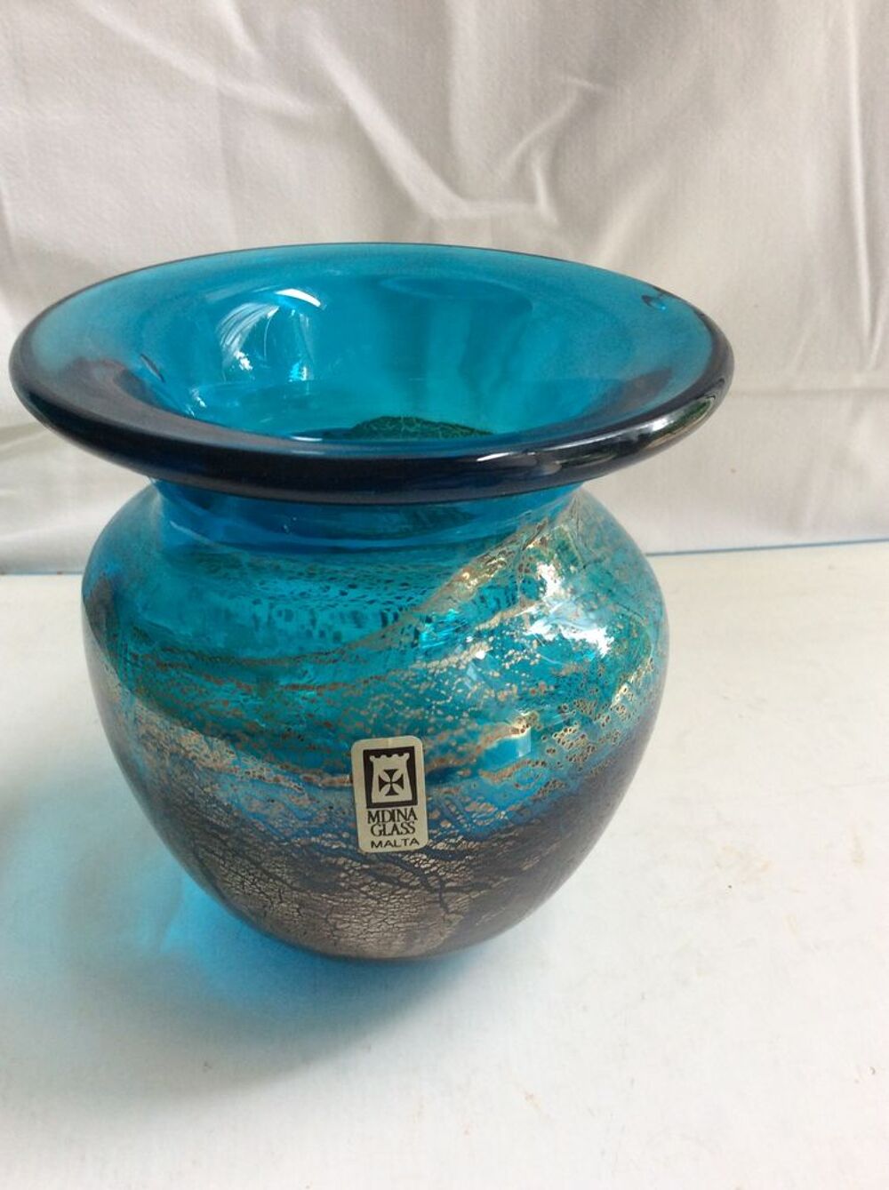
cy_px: 595
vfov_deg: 56.9
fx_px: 1099
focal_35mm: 32
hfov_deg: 44.1
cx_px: 444
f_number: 2.4
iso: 40
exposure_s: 1/50
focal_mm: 3.3
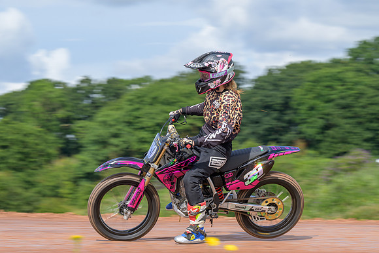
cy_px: 126
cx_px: 190
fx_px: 1894
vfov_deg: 7.6
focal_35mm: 180
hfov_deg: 11.4
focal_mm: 120
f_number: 8
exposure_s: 1/200
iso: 125
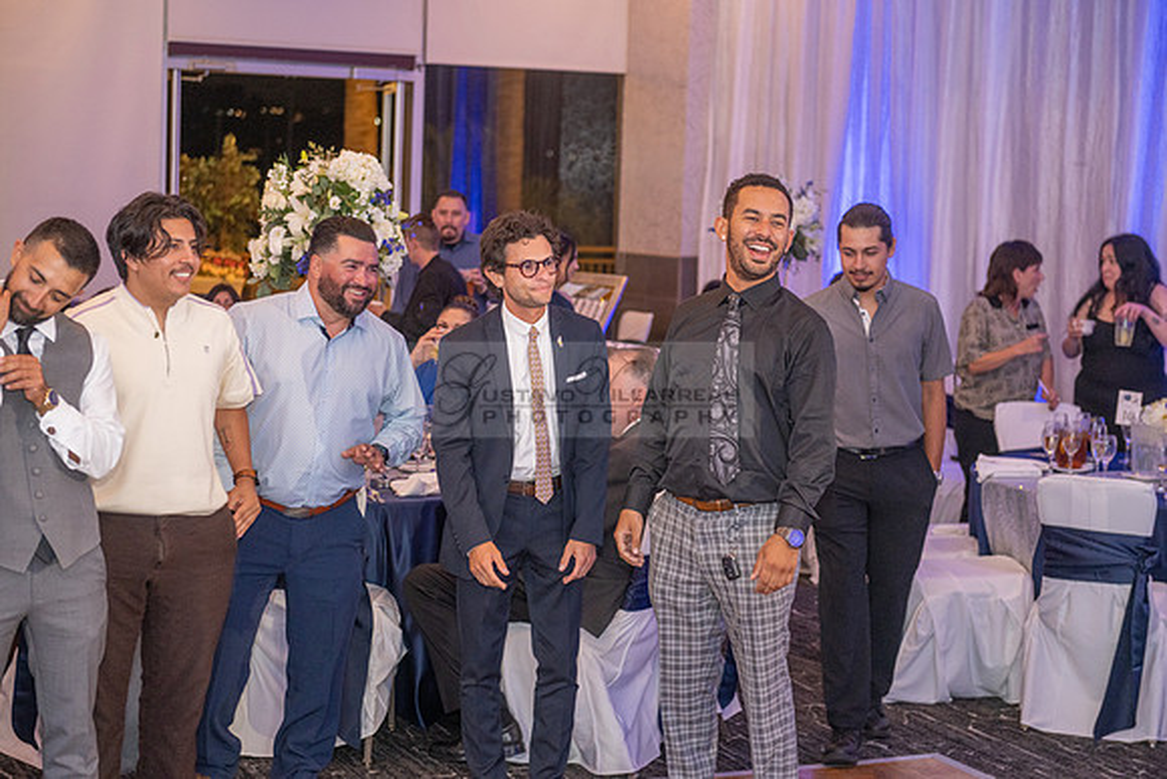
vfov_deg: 19.5
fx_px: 2270
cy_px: 390
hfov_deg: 28.8
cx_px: 584
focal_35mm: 70
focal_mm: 70
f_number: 3.5
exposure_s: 1/200
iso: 1600
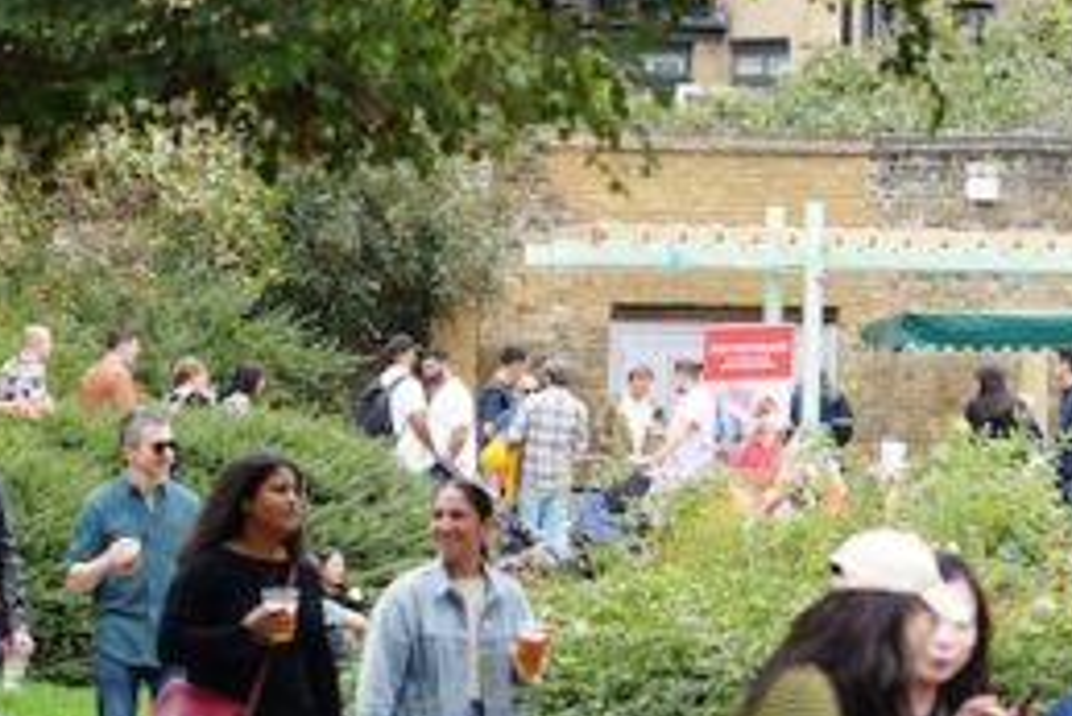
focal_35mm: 328
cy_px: 308
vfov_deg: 4.2
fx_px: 9772
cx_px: 1060
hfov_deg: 6.3
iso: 100
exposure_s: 1/100
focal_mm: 83
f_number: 4
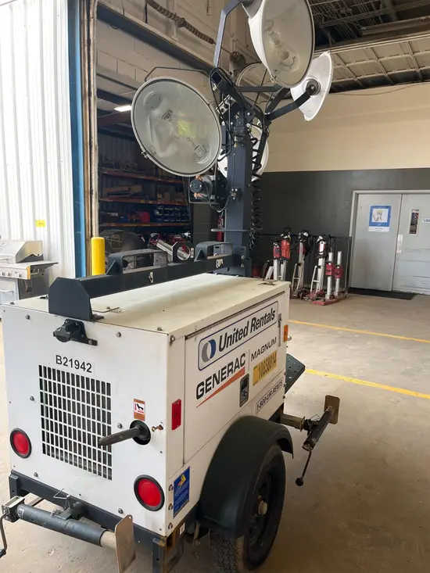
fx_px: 431
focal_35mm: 26
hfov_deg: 53.1
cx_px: 215
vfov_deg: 67.3
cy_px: 286
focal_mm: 5.1
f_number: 1.6
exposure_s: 1/122
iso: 40
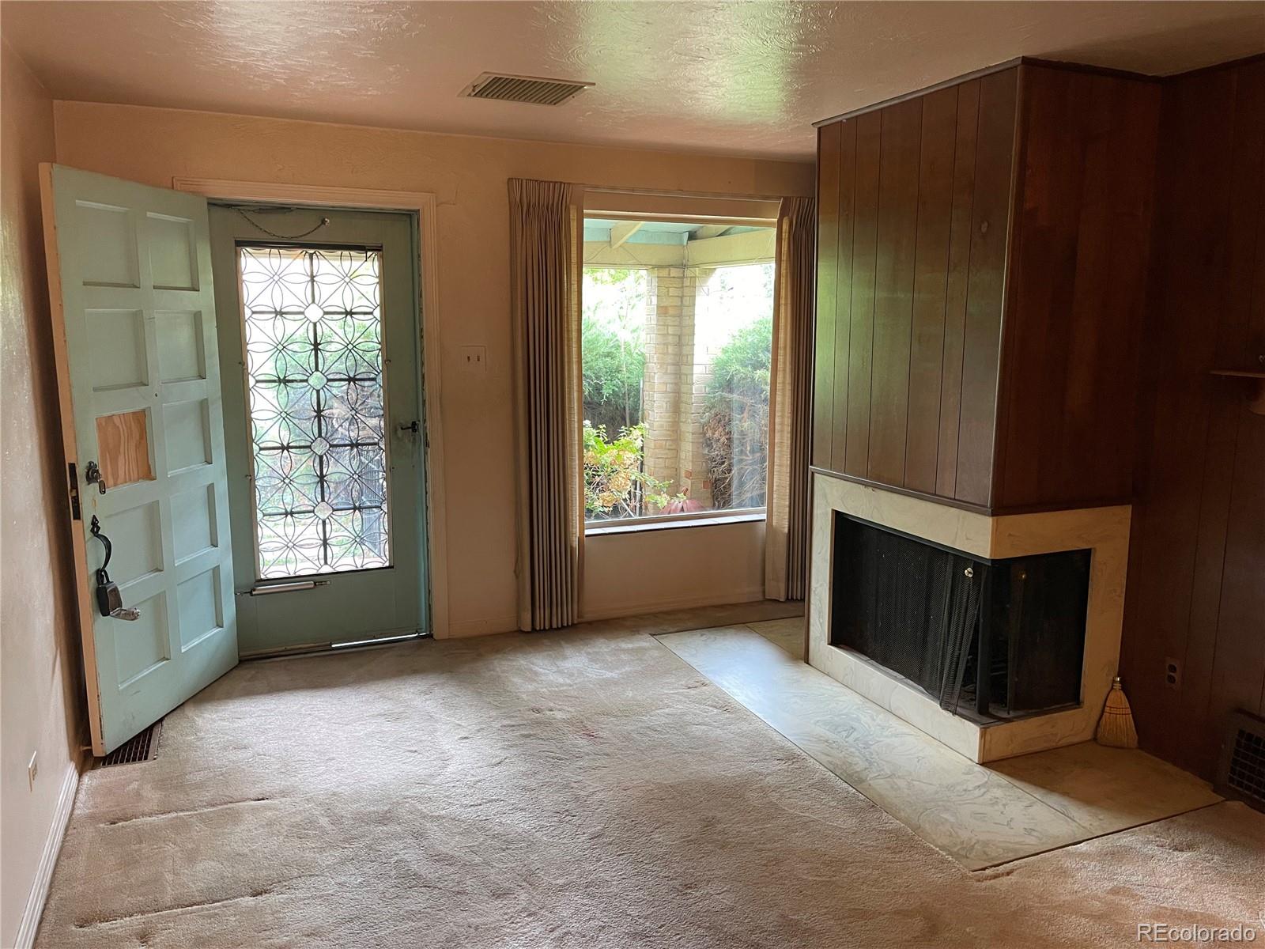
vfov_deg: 54.9
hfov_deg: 69.4
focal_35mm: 25
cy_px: 474
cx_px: 632
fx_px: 914
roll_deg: -0.3
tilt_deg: -10.0
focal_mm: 5.1
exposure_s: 1/60
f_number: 1.6
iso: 160
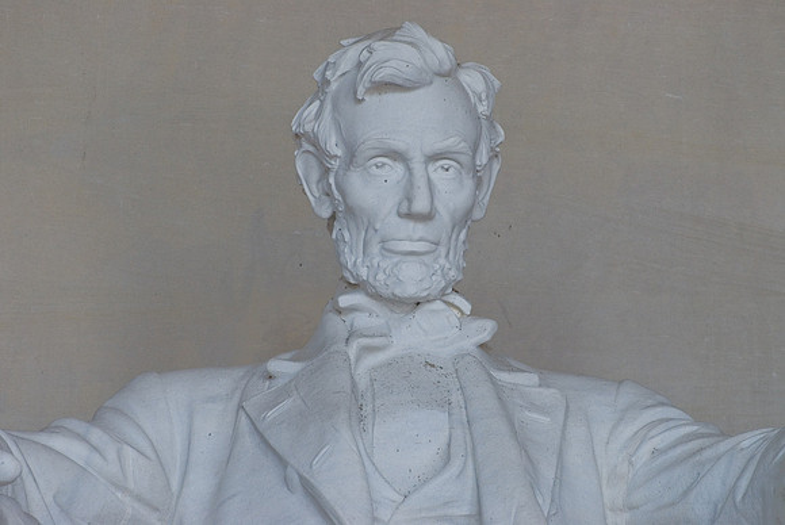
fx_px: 5566
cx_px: 392
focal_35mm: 255
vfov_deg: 5.4
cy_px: 262
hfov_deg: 8.1
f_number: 5.6
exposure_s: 1/160
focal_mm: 170
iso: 400
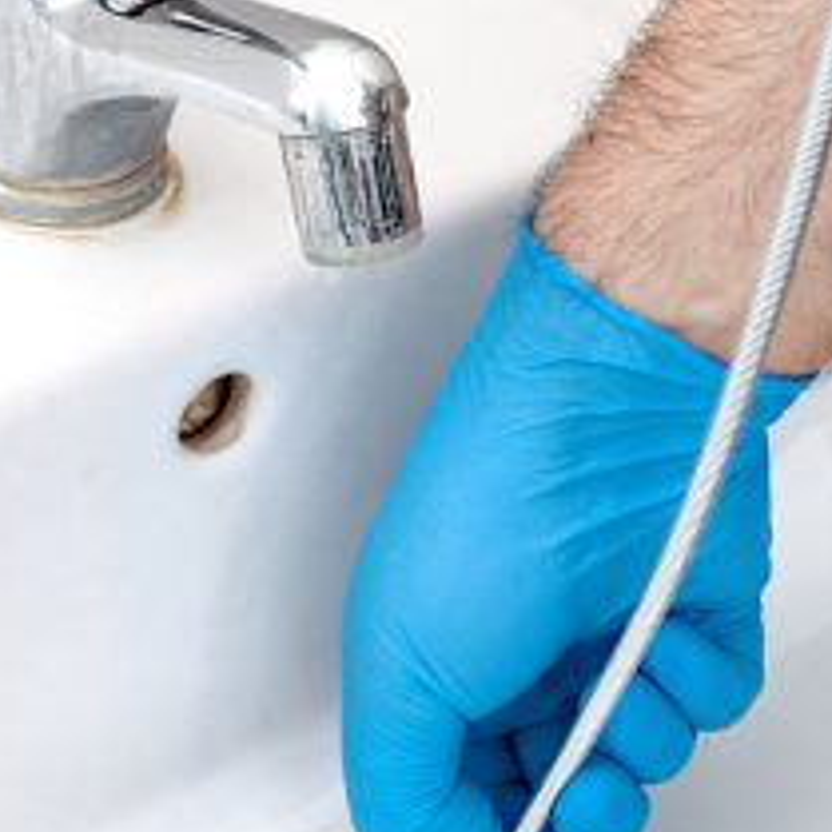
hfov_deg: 16.9
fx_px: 2801
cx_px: 553
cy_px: 438
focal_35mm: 103
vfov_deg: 16.9
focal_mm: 26
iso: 100
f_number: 9
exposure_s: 1/125
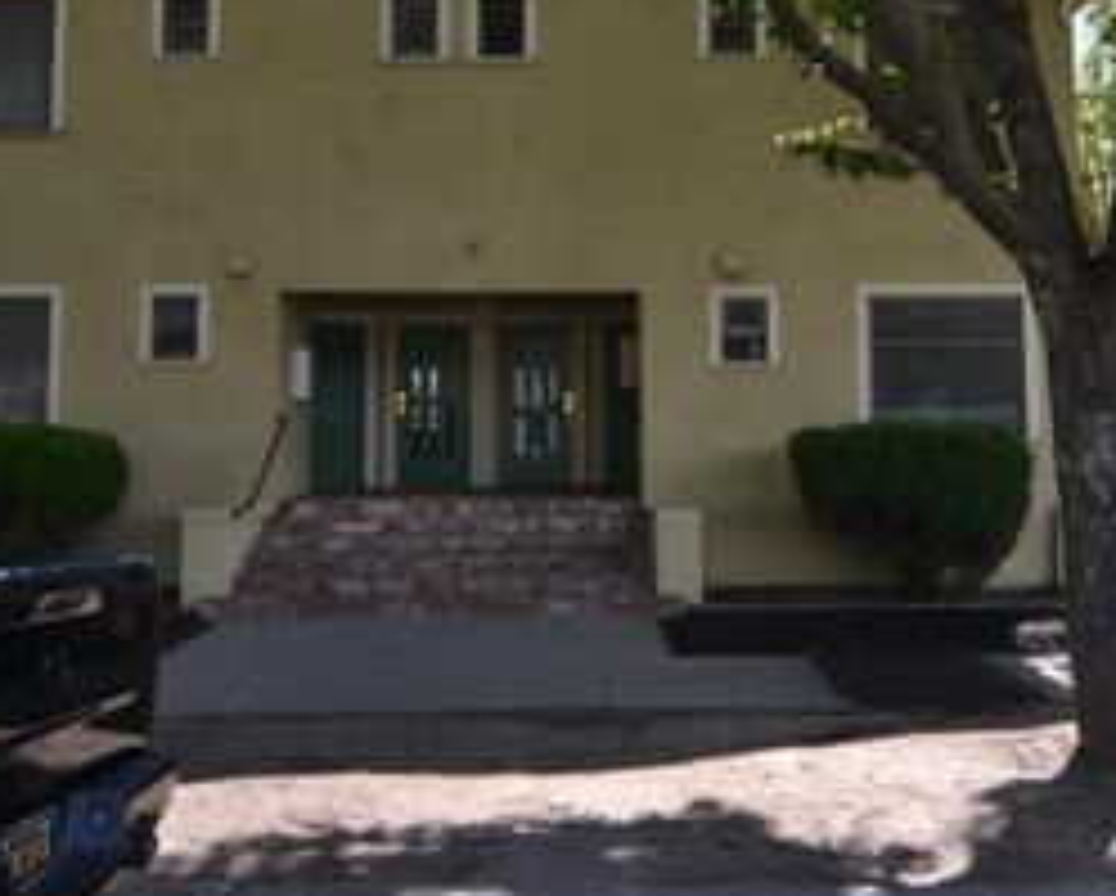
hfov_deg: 52.8
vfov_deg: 43.1
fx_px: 1124
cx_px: 594
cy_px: 344
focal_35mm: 34
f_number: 5.6
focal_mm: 12
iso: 110
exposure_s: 1/125
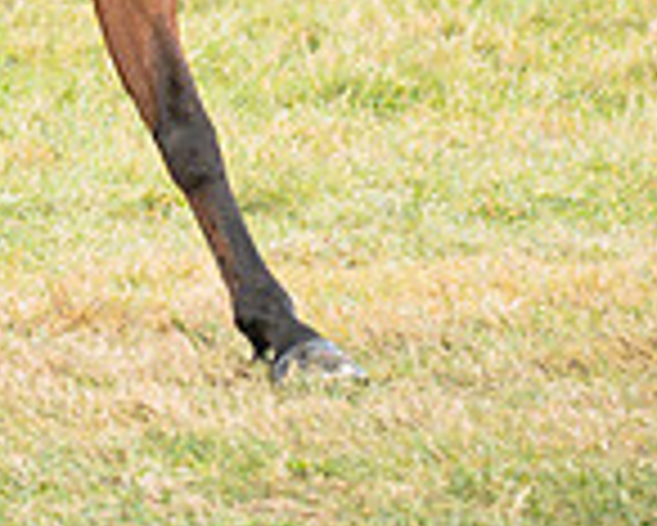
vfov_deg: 1.7
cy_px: -342
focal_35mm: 911
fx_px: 17726
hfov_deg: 2.1
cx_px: 7
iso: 500
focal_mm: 135
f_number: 4.5
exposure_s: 1/1000
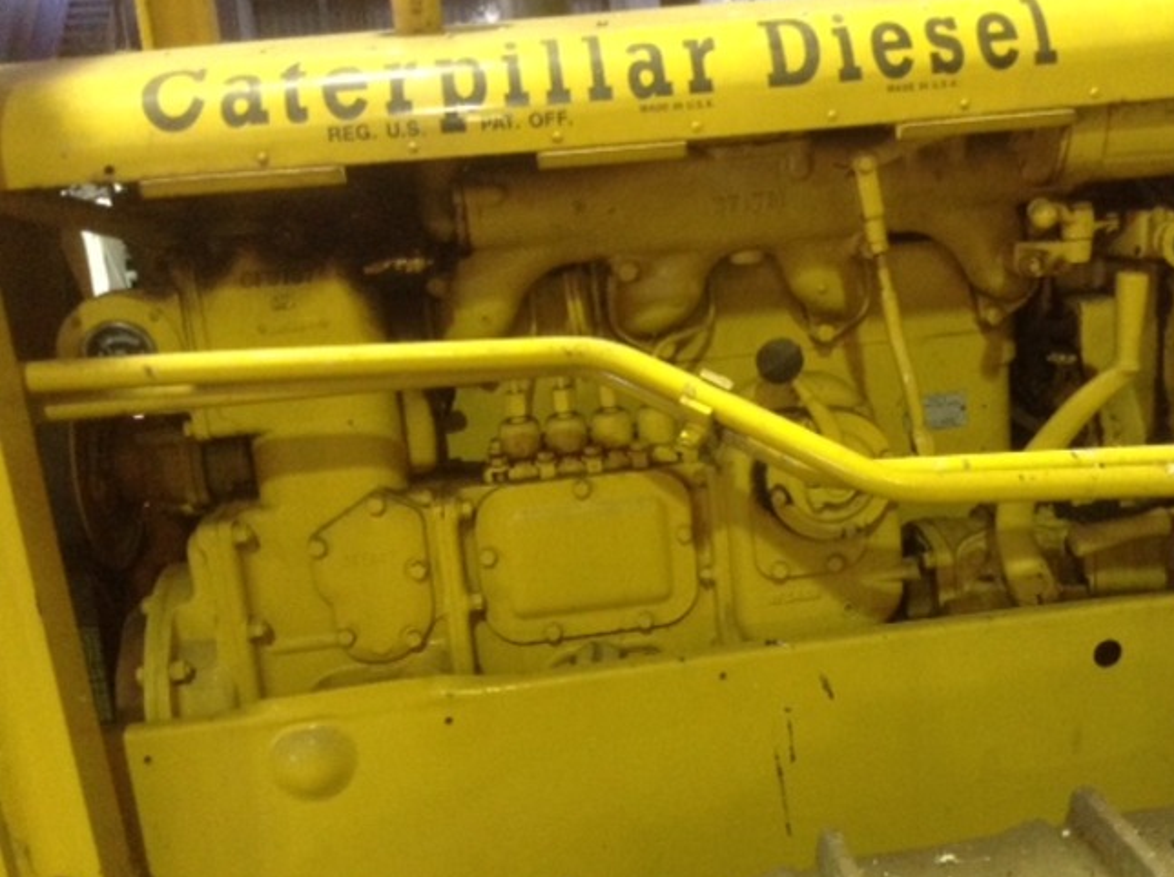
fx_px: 1388
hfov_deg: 45.5
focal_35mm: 41
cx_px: 727
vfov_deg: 35.0
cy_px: 425
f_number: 2.4
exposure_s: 1/24
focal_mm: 3.3
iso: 200
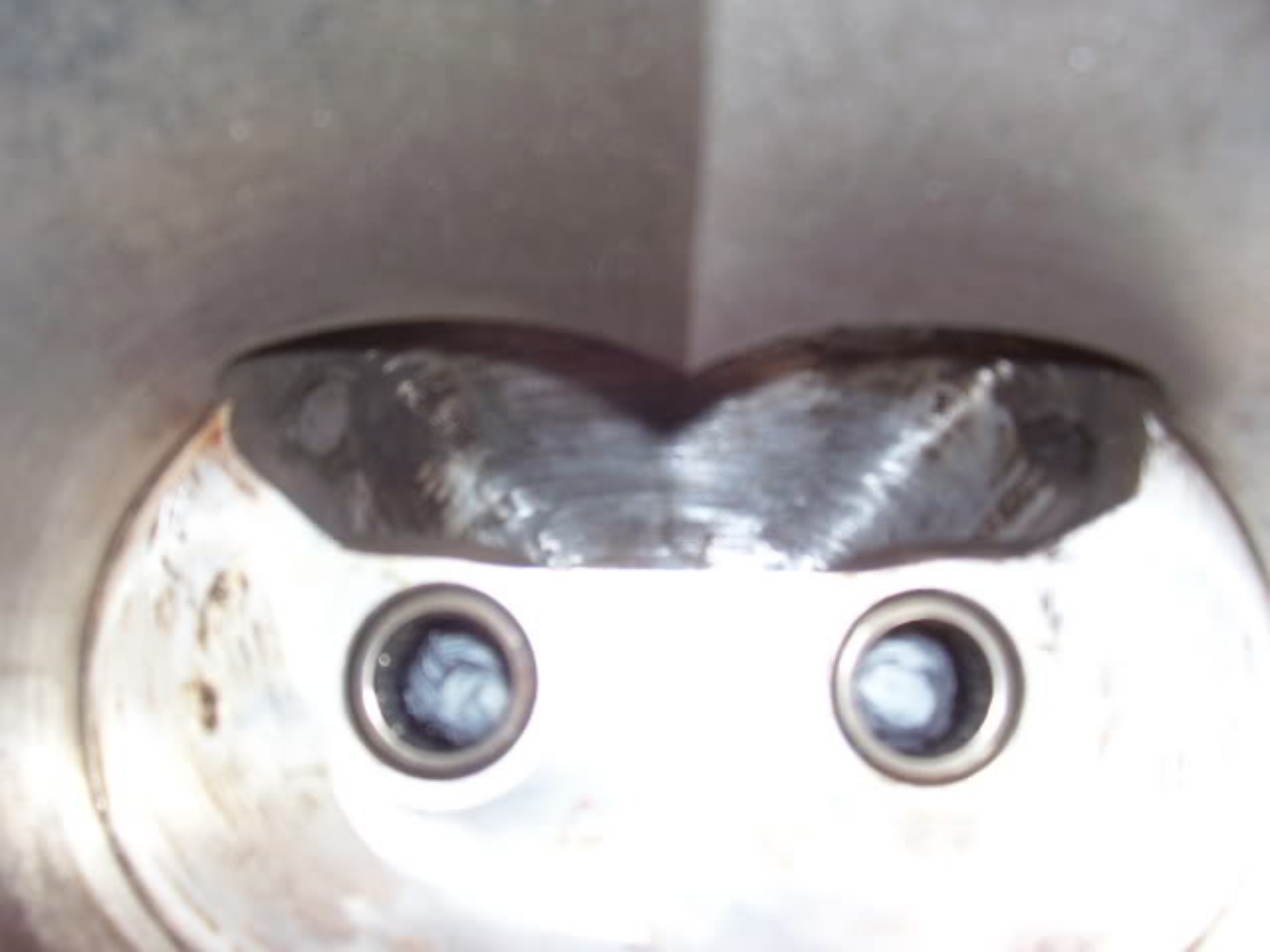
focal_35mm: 34
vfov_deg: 41.8
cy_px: 476
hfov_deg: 54.0
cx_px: 635
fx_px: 1247
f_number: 2.7
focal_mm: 5.6
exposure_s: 1/60
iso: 125
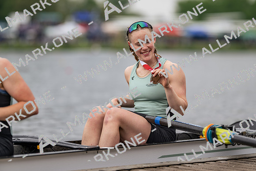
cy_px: 86
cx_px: 128
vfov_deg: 10.2
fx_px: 960
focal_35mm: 135
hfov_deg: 15.2
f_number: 1.8
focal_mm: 135
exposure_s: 1/2000
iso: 64
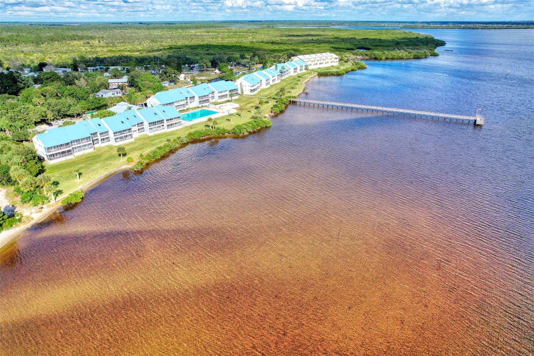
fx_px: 326
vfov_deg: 57.2
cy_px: 178
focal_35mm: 22
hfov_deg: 78.6
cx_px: 267
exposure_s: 1/2500
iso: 100
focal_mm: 8.4
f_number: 2.8
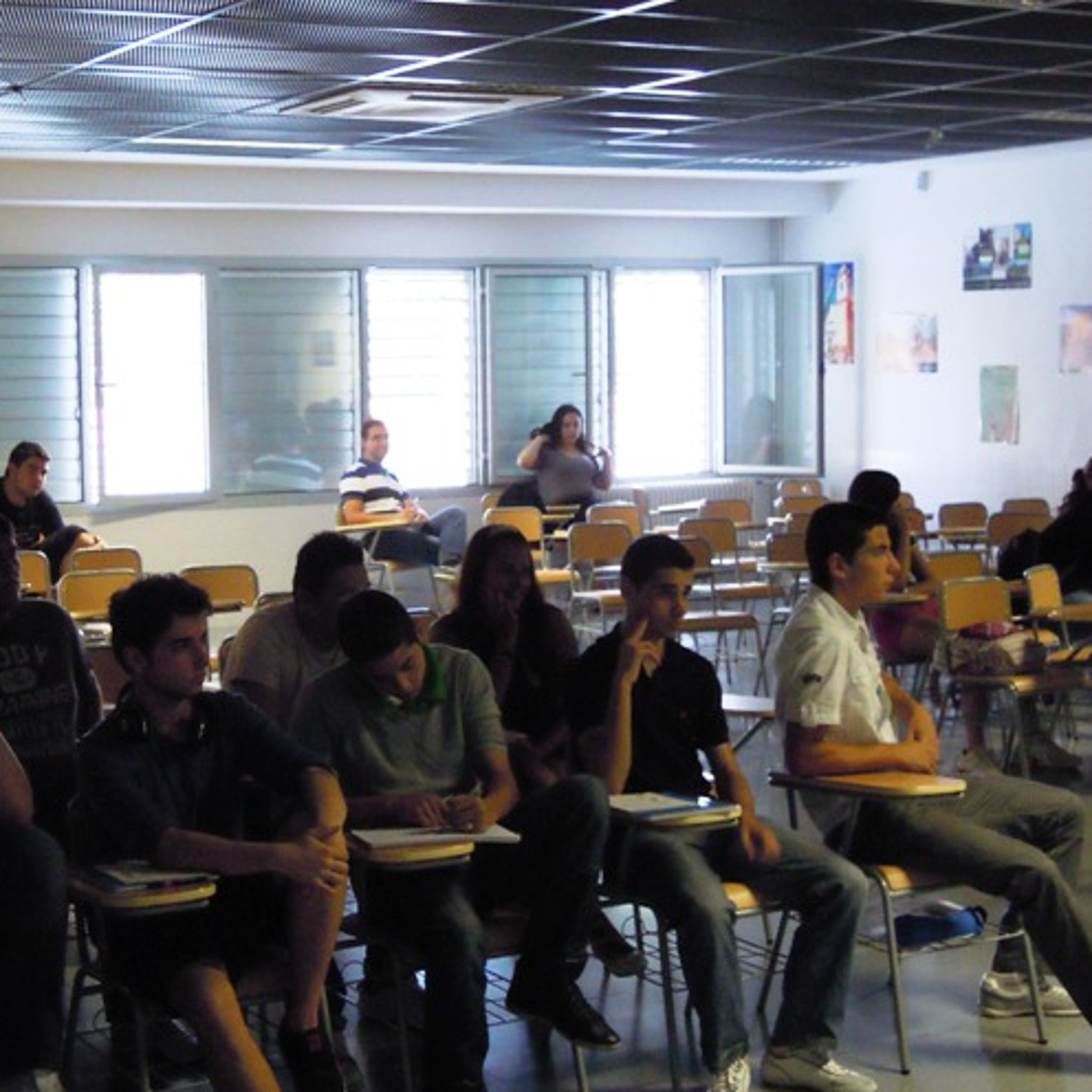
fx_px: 2034
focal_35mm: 57
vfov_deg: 30.0
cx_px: 346
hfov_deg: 29.8
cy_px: 509
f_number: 2.8
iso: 400
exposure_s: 1/30
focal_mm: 5.7
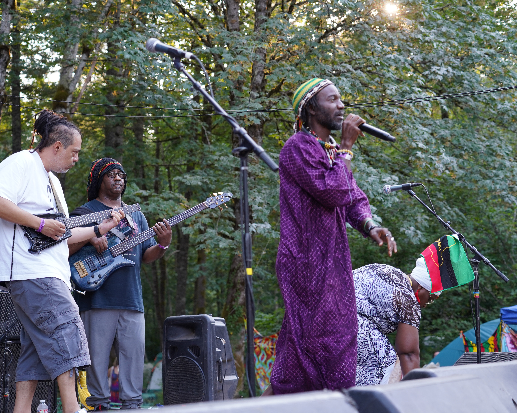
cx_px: 293
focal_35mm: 67
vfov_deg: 22.8
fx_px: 1025
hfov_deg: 28.3
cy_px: 207
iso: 500
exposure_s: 1/160
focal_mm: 59
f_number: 4
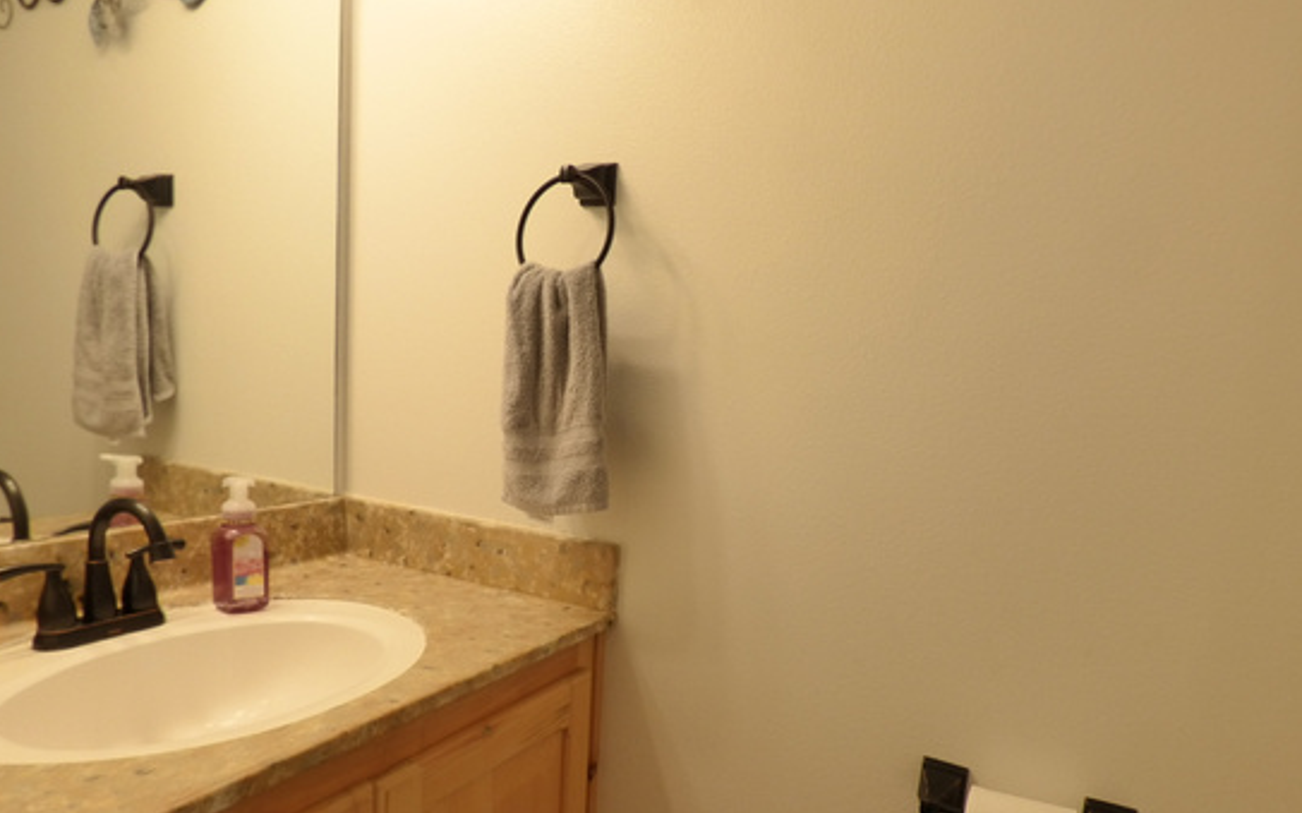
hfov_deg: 72.5
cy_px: 508
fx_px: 887
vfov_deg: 48.8
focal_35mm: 25
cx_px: 674
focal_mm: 3.58
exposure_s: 1/100
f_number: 2.8
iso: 320
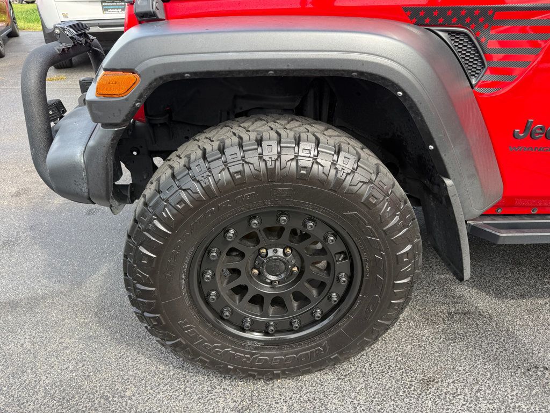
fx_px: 381
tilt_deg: -29.0
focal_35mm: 24
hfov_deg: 71.6
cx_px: 275
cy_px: 206
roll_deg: -1.8
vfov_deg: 56.8
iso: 80
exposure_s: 1/438
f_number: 1.78
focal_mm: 6.76
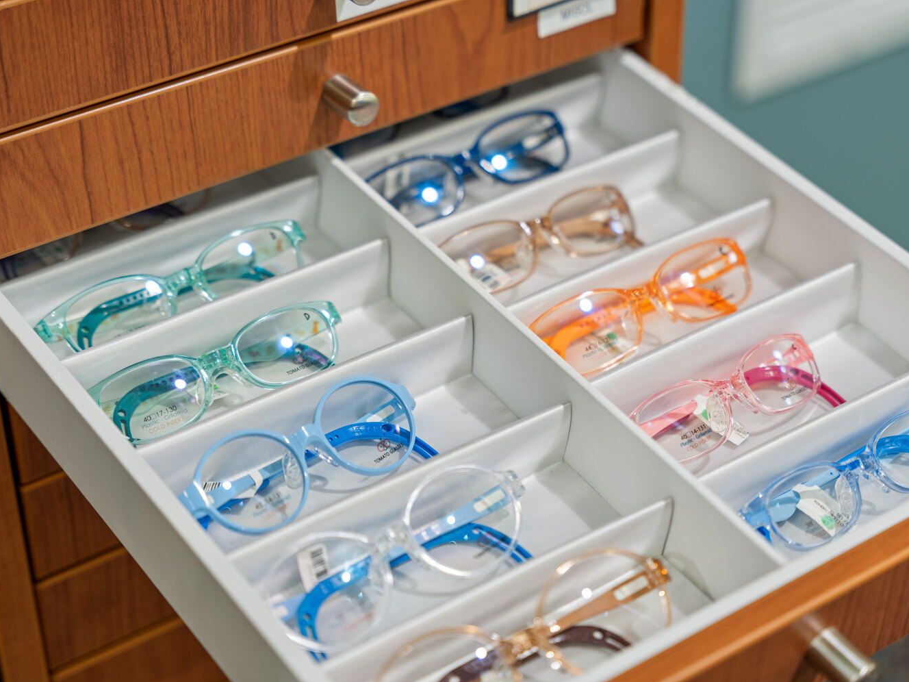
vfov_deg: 19.4
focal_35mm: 76
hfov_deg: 25.7
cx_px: 487
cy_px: 342
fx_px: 1996
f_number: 2.8
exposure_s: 1/8
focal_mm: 70
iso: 500
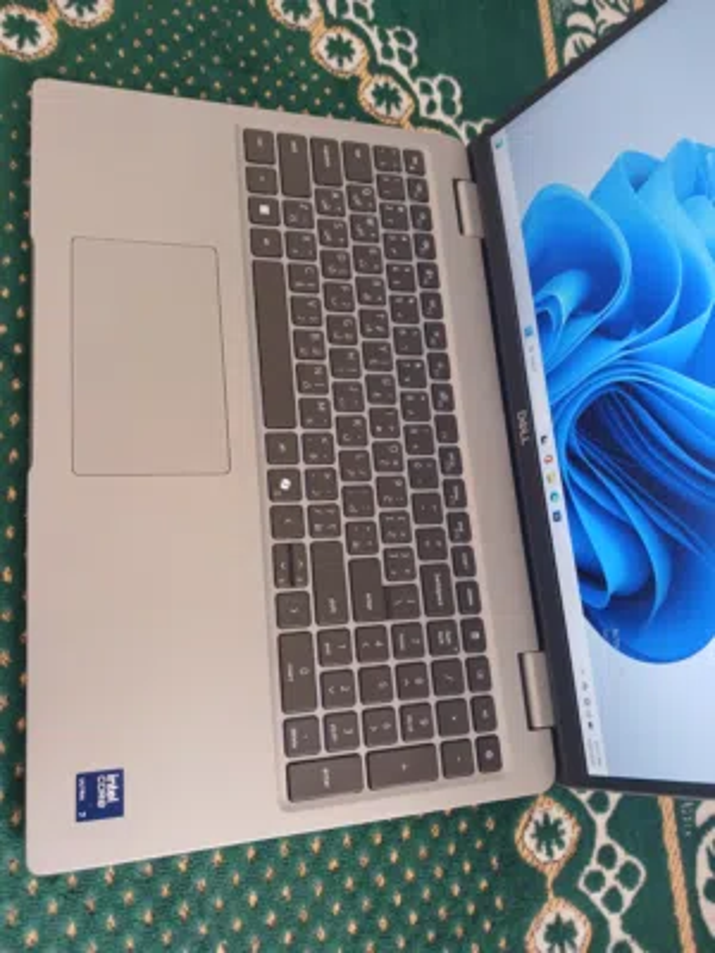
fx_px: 744
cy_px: 476
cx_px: 358
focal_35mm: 27
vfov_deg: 65.3
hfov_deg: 51.4
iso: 250
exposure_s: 1/25
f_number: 1.8
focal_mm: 4
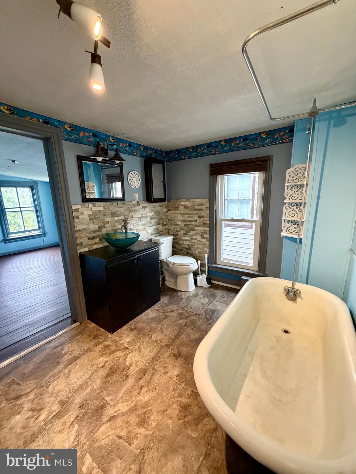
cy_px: 237
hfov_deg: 85.7
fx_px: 192
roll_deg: +1.9
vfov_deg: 102.1
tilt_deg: -12.5
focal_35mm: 14
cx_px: 178
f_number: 2.2
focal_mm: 2.22
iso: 500
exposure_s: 1/60
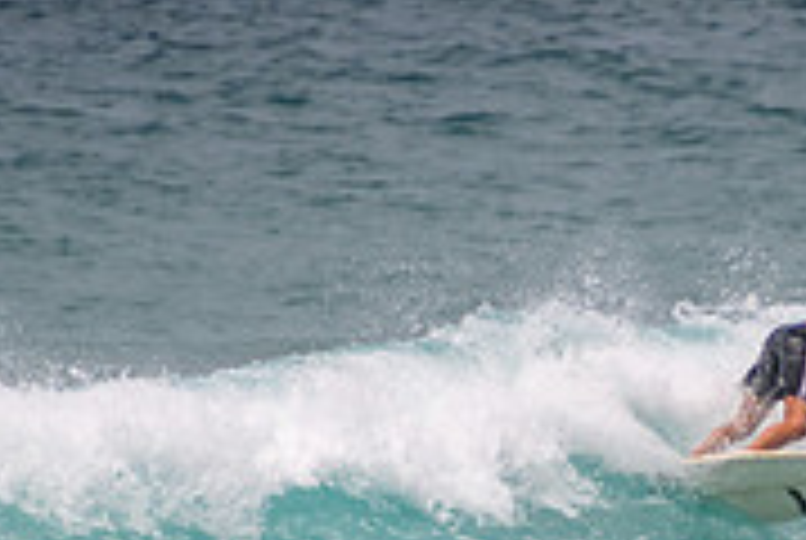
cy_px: 396
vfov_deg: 0.8
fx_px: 39873
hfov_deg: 1.2
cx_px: 692
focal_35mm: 1778
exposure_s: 1/2000
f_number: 5.6
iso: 140
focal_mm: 400
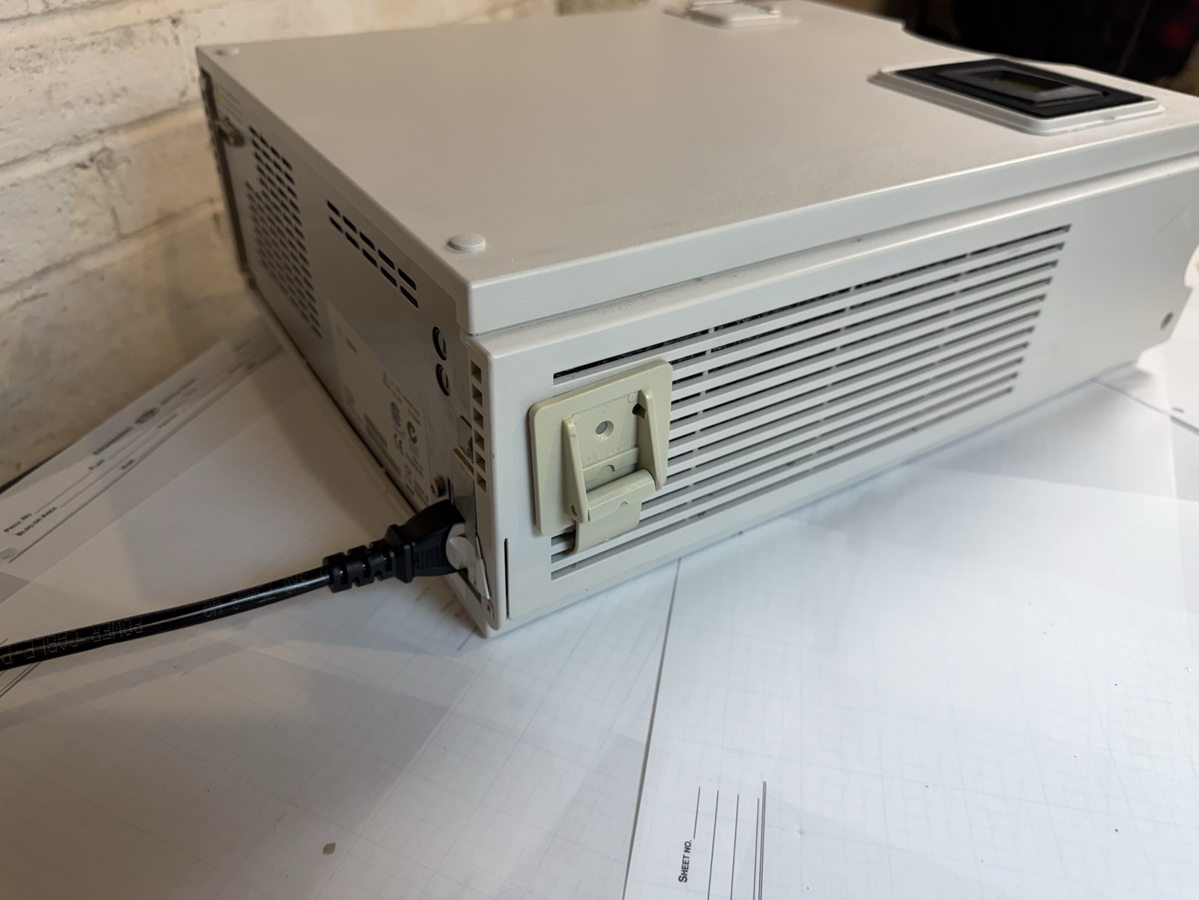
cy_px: 450
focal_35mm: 24
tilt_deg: -35.8
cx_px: 600
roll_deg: -1.8
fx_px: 831
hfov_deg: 71.6
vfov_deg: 56.8
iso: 80
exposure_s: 1/120
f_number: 1.78
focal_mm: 6.76
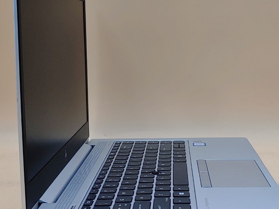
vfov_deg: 24.4
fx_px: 484
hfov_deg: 32.1
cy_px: 94
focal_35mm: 60
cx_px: 161
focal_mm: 4.36
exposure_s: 1/176
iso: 50
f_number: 1.8
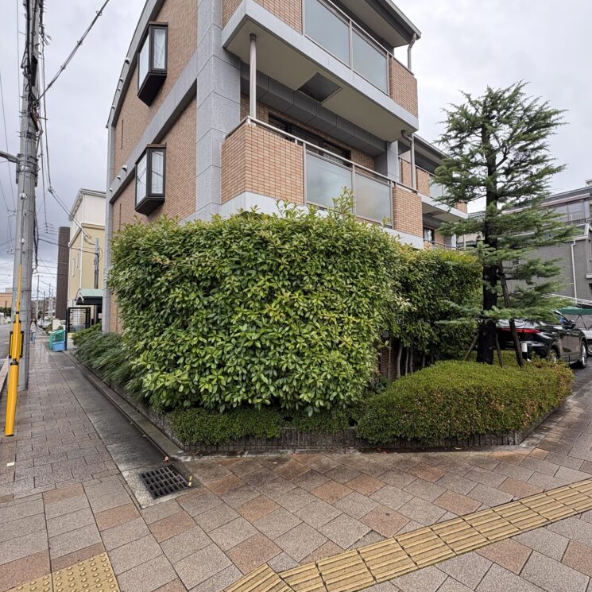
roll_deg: +1.4
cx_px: 324
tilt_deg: +4.5
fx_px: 329
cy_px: 289
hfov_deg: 83.7
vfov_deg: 84.0
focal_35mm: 17
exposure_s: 1/235
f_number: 2.2
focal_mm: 2.22
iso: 40
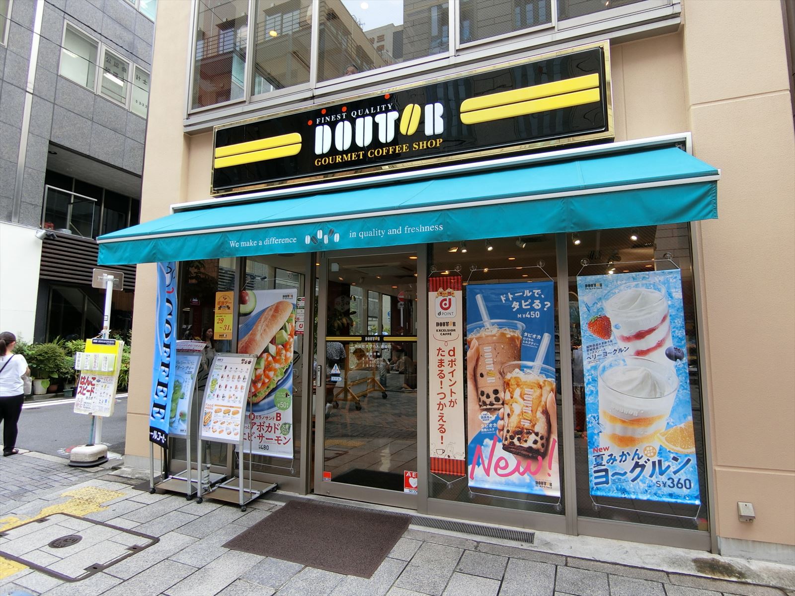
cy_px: 298
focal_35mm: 19
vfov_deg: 68.7
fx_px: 436
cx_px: 398
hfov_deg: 84.7
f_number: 2.7
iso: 80
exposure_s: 1/200
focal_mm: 4.06
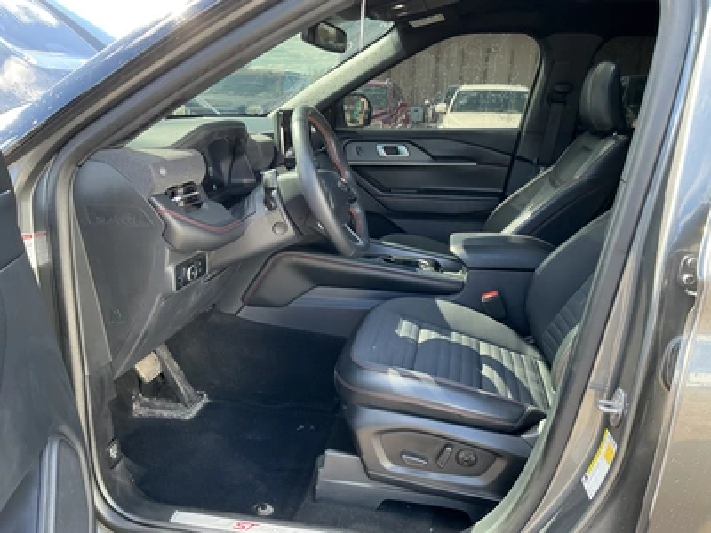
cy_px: 266
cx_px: 356
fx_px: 575
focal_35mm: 28
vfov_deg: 49.7
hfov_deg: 63.4
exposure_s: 1/122
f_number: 1.8
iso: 64
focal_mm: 3
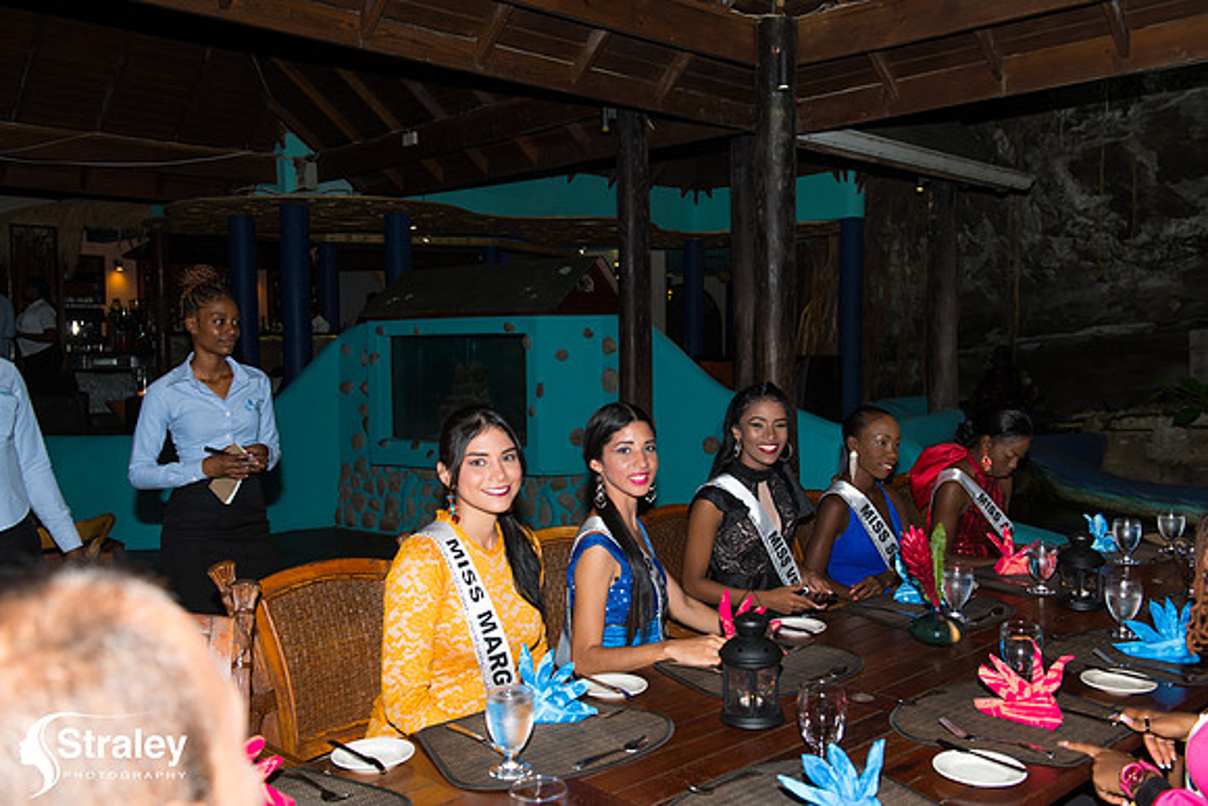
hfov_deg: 58.7
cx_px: 604
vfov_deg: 41.1
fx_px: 1074
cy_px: 403
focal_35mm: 32
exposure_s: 1/100
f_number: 5.6
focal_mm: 32
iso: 400
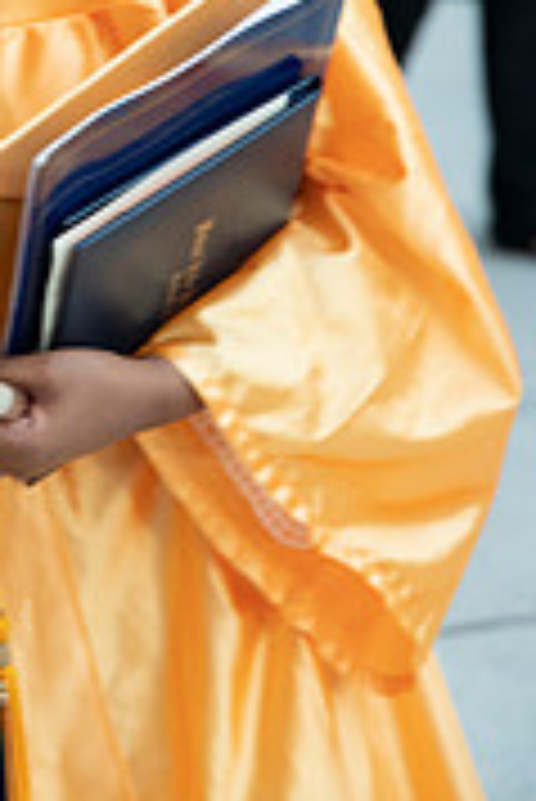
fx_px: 3945
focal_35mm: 177
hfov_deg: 7.7
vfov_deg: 11.4
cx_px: -122
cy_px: -162
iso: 2200
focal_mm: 70
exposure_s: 1/80
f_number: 4
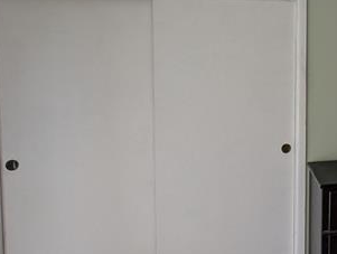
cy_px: 62
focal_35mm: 44
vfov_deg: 32.3
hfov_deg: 36.0
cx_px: 377
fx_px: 429
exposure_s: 1/302
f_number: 2.2
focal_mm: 1.95
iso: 48
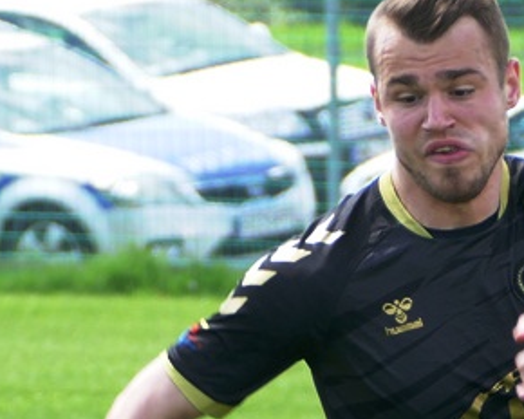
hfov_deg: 2.2
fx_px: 13833
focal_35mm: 892
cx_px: 416
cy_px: 631
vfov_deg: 1.7
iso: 160
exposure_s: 1/500
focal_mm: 87.58
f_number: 4
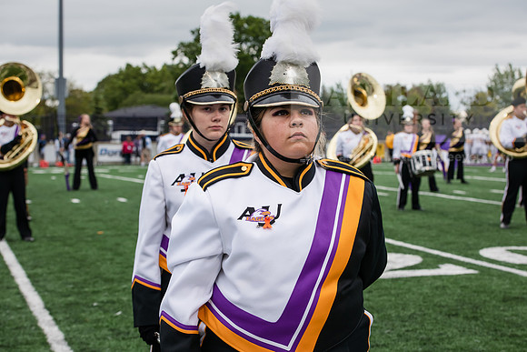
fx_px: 1025
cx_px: 264
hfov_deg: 28.8
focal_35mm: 70
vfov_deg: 19.5
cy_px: 176
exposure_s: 1/640
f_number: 7.1
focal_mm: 70
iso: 500
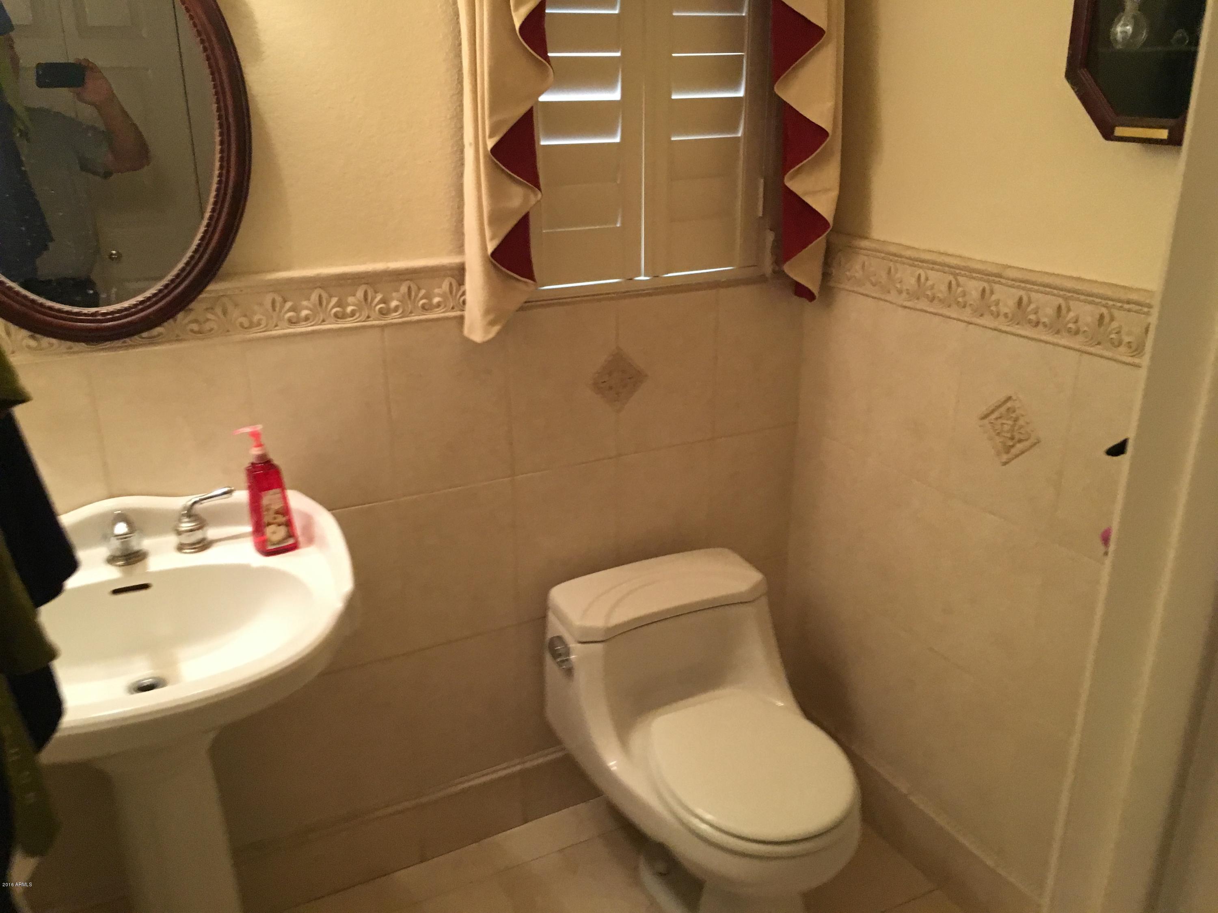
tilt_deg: -17.9
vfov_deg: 48.2
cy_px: 456
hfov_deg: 61.7
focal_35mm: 29
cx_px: 609
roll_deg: -1.4
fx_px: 1020
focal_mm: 4.15
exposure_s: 1/30
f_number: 2.2
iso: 200
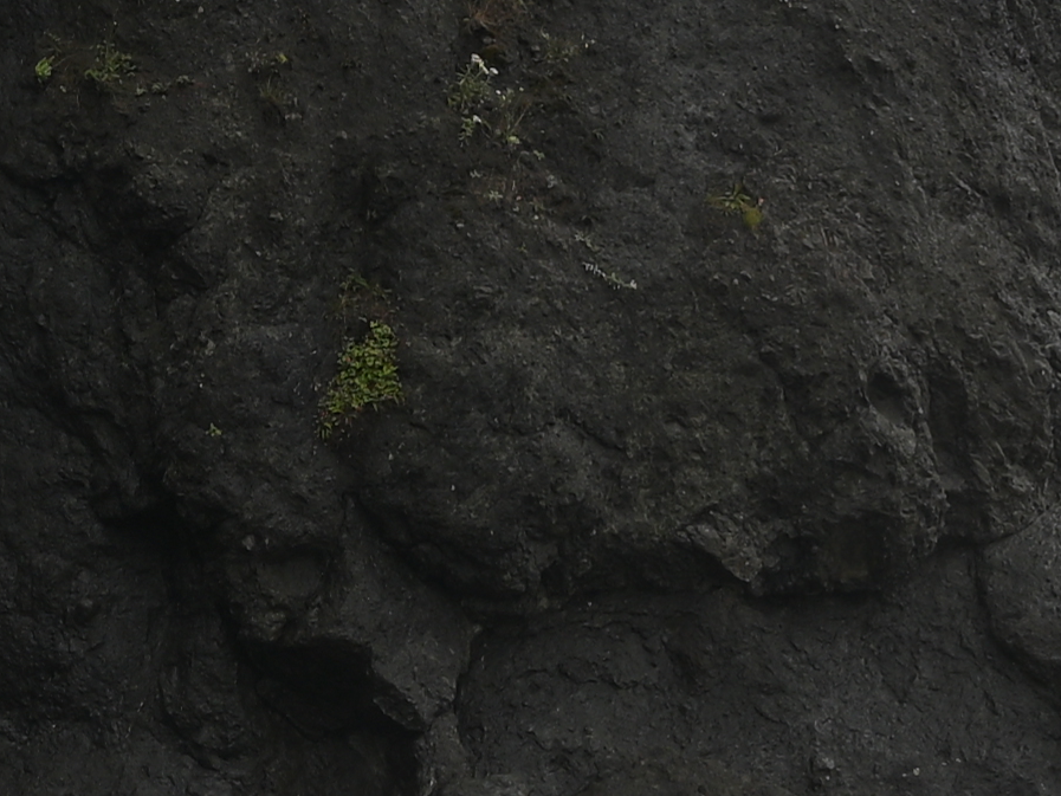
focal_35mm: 324
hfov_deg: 6.1
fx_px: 9932
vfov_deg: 4.5
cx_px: 122
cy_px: -539
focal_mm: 50
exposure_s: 1/320
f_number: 6.3
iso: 100
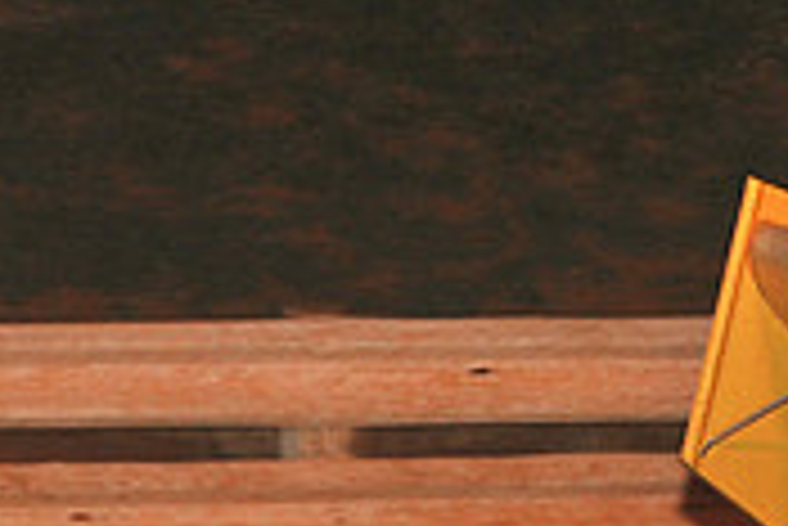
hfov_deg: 4.6
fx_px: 9792
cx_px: 1301
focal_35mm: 447
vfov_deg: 3.1
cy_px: 829
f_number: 6.3
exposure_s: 1/320
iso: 800
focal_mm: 135
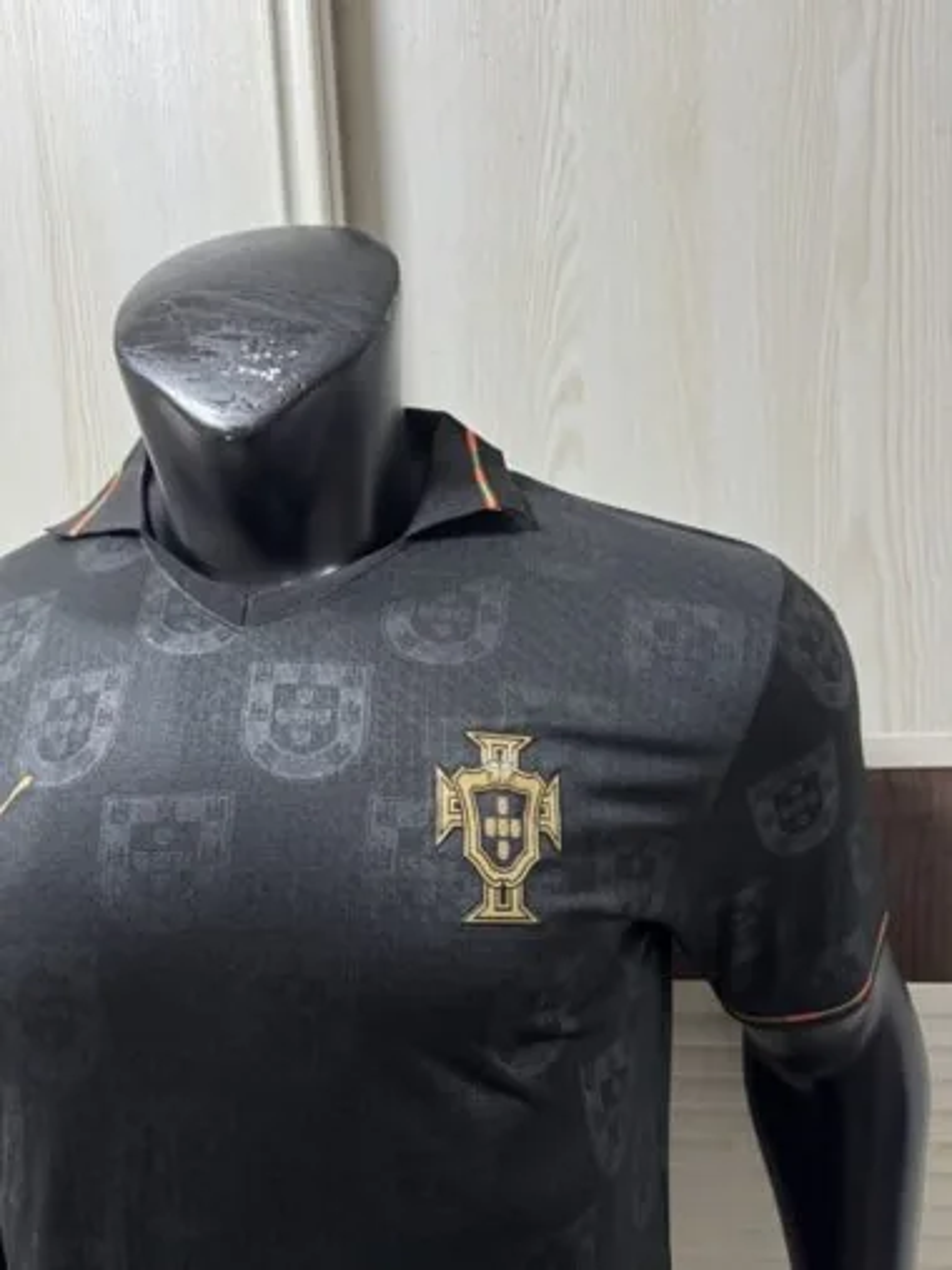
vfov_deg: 71.6
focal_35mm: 24
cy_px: 635
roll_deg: +2.9
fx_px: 880
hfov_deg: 56.8
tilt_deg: -6.9
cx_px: 476
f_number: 1.78
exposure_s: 1/60
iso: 400
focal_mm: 6.76
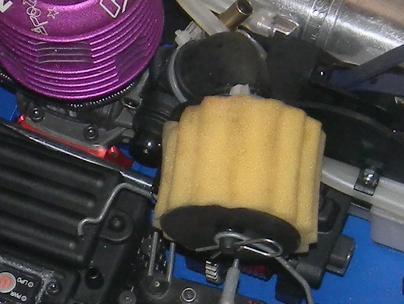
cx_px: 150
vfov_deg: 6.3
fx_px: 2744
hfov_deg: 8.4
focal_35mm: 235
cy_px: 188
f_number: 3.9
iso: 200
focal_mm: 8.6
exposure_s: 1/30
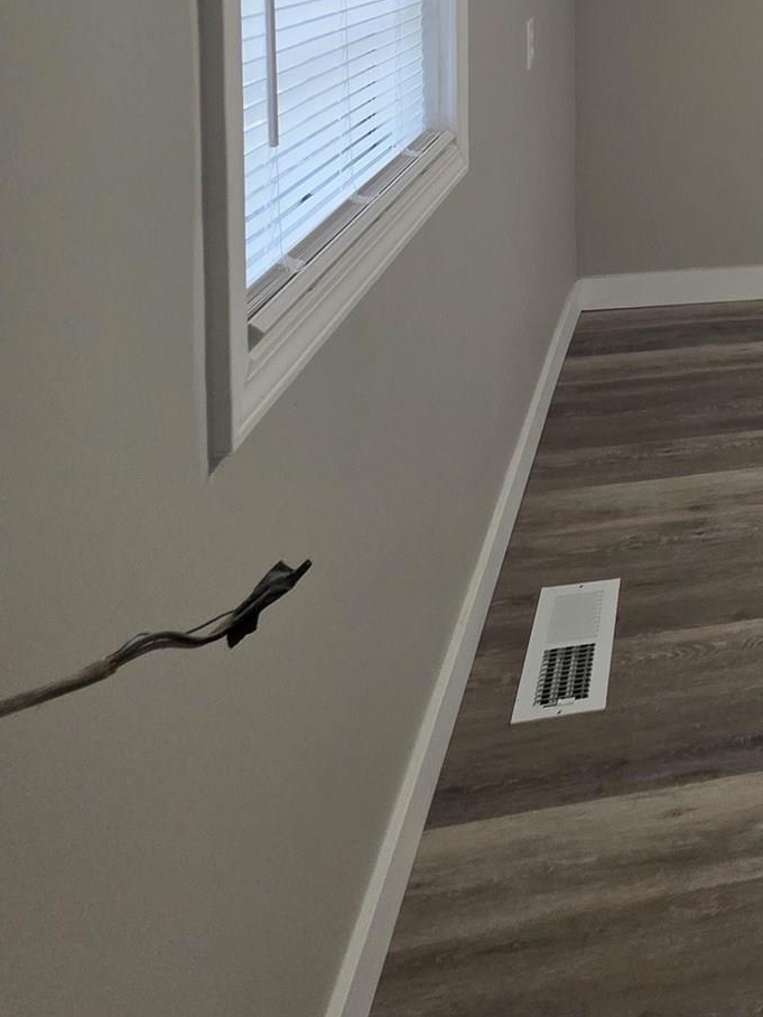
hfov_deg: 33.2
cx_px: 960
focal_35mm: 33
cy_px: 15
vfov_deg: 46.8
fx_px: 970
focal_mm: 2.2
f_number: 1.9
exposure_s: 1/60
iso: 320
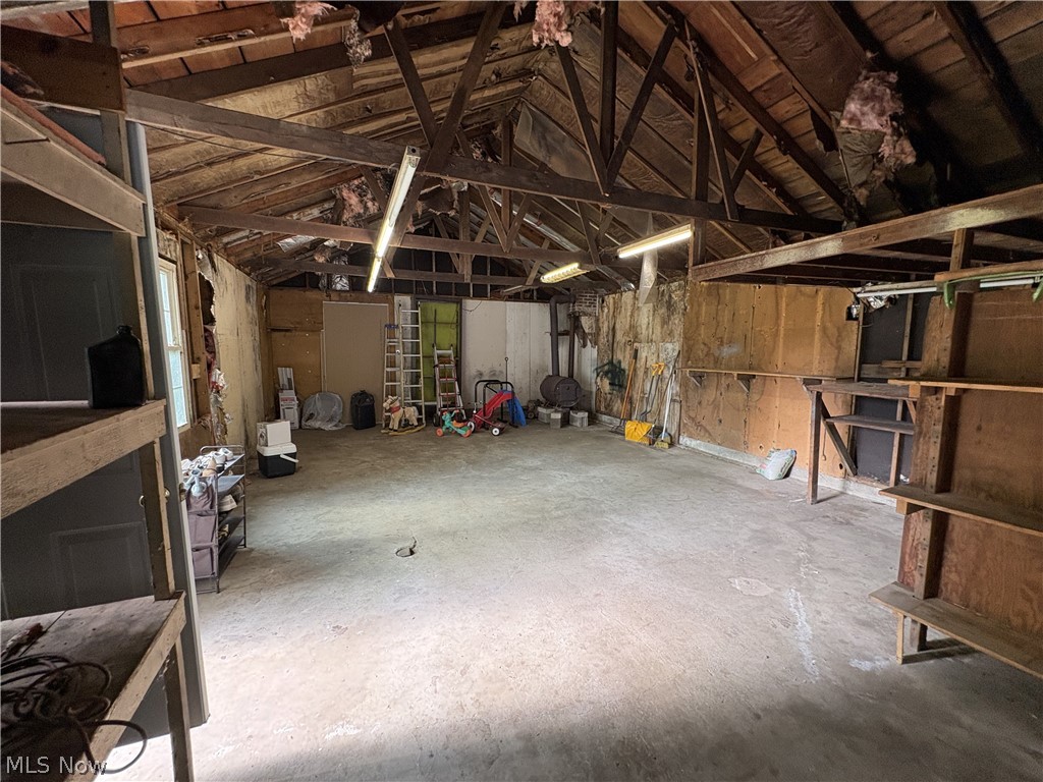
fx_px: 422
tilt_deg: -5.0
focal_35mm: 14
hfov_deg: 102.1
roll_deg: +0.5
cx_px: 522
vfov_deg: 85.7
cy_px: 391
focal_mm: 2.22
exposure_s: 1/60
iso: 250
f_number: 2.2
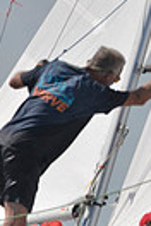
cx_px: 492
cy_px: 271
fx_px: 11098
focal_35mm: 1764
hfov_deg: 0.8
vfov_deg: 1.2
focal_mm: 400
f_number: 6.3
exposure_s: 1/1250
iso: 200
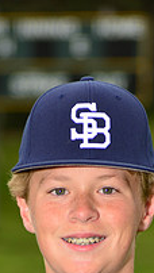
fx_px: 3157
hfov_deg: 2.8
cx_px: 60
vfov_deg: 4.9
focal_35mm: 436
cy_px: 370
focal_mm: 145
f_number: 6.3
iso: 200
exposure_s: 1/200
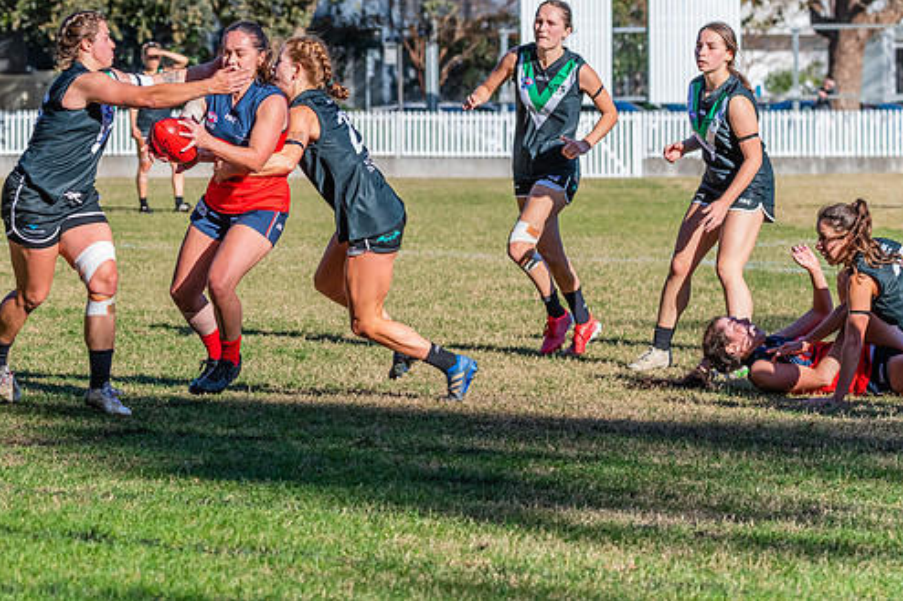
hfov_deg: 9.9
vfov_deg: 6.6
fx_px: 5190
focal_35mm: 207
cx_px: 333
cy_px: 260
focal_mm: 150
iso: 800
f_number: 9
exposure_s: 1/1600
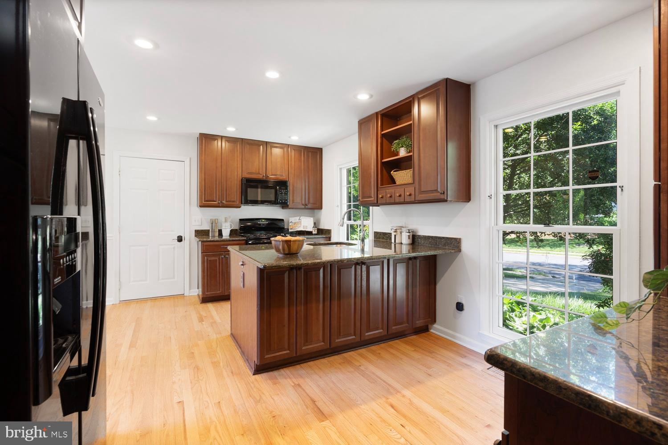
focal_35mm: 16
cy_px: 222
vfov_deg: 73.7
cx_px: 334
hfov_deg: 96.7
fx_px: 297
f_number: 8
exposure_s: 1.3
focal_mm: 16
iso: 200
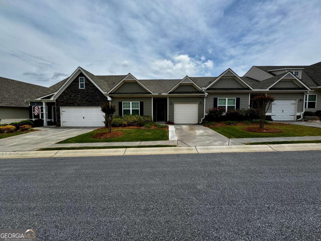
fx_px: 130
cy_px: 120
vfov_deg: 85.7
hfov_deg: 102.1
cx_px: 160
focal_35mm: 14
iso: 50
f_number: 2.2
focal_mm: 2.22
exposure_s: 1/2770
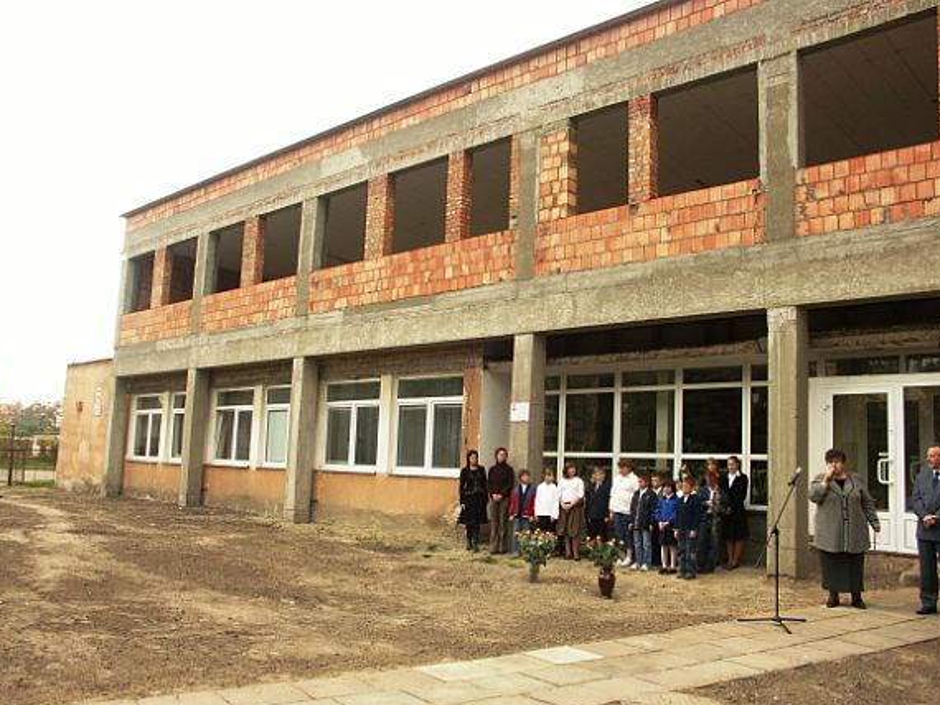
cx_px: 473
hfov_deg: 59.9
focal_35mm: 30
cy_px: 363
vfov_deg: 46.8
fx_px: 815
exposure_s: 1/60
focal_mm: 7.61
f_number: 5.6
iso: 64
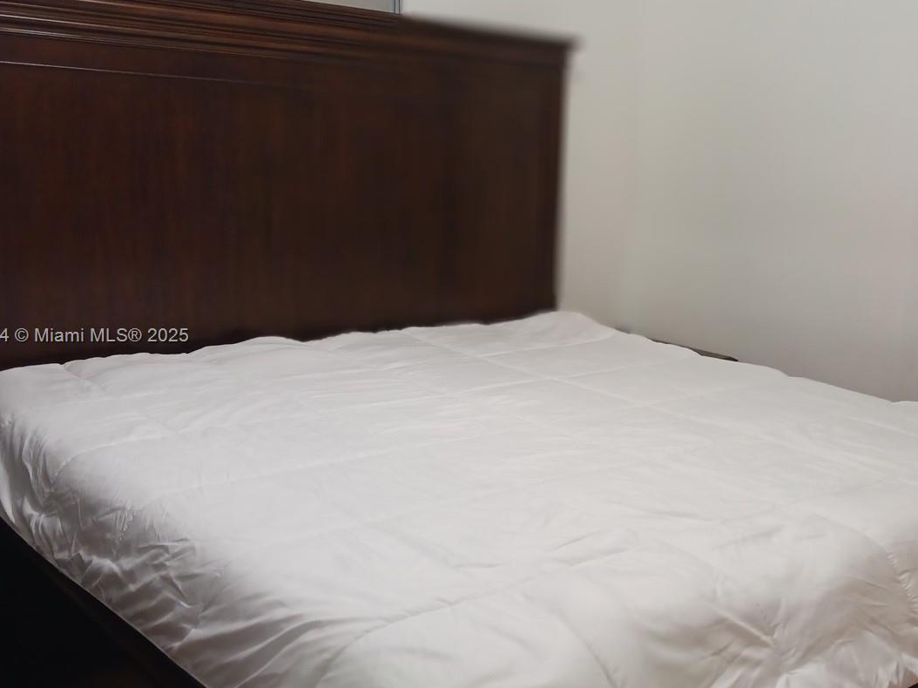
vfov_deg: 35.1
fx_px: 1087
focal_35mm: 41
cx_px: 607
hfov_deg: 45.1
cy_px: 337
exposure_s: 1/24
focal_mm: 4
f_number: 1.8
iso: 250
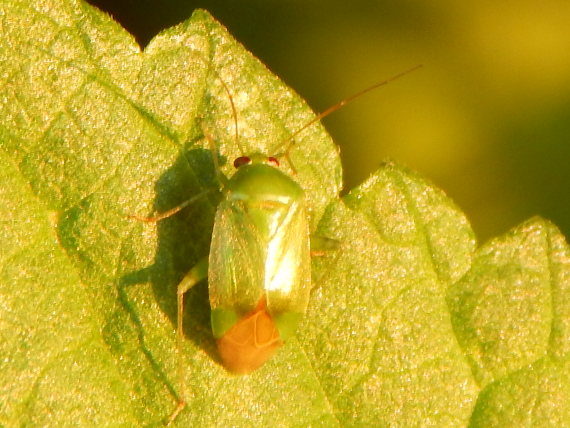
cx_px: 285
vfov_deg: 11.3
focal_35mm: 131
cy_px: 214
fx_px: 2157
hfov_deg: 15.1
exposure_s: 1/40
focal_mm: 23.4
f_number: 4.8
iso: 125
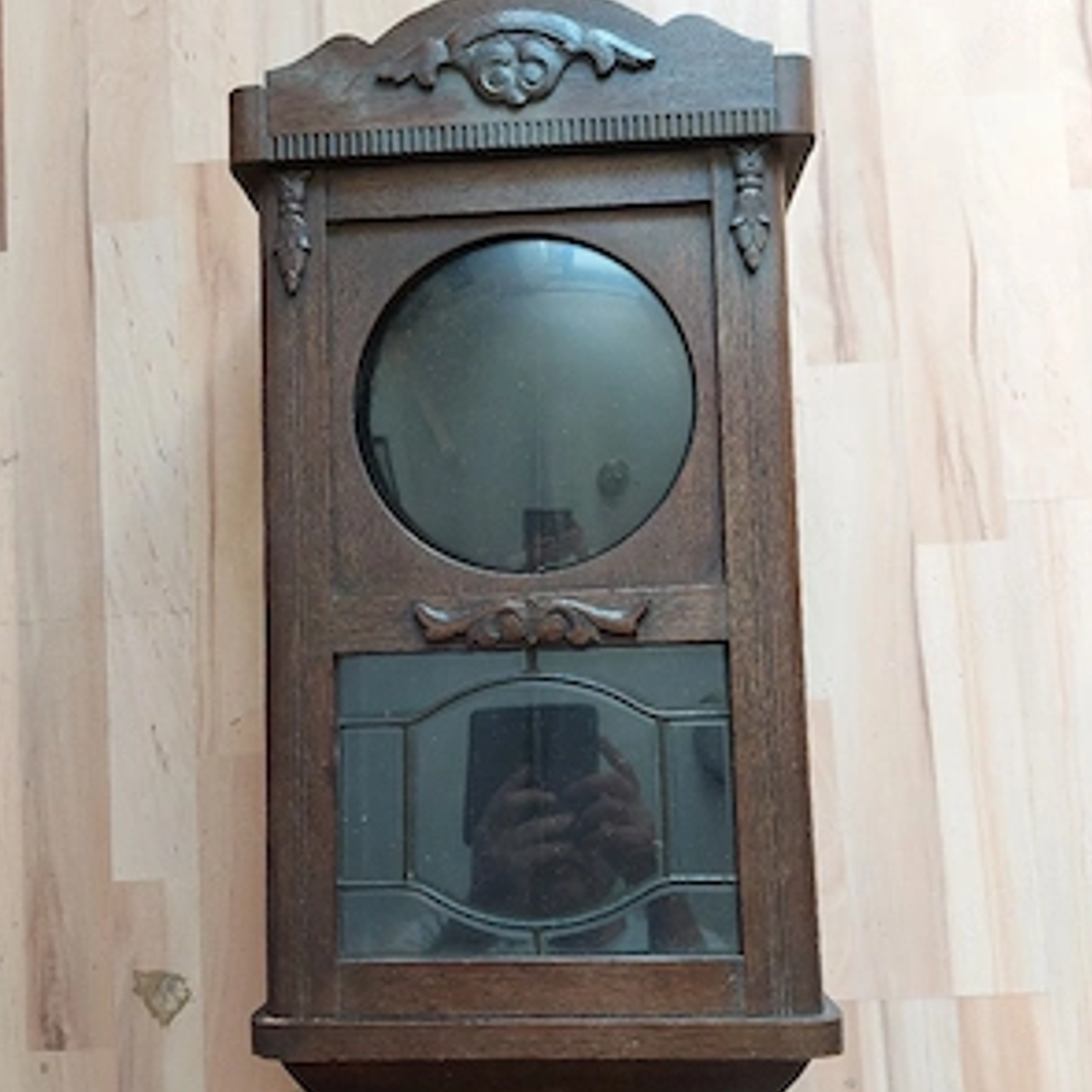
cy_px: 629
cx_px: 544
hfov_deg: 54.0
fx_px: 1071
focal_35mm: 30
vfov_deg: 53.8
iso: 320
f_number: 1.8
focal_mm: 5.23
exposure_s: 1/50
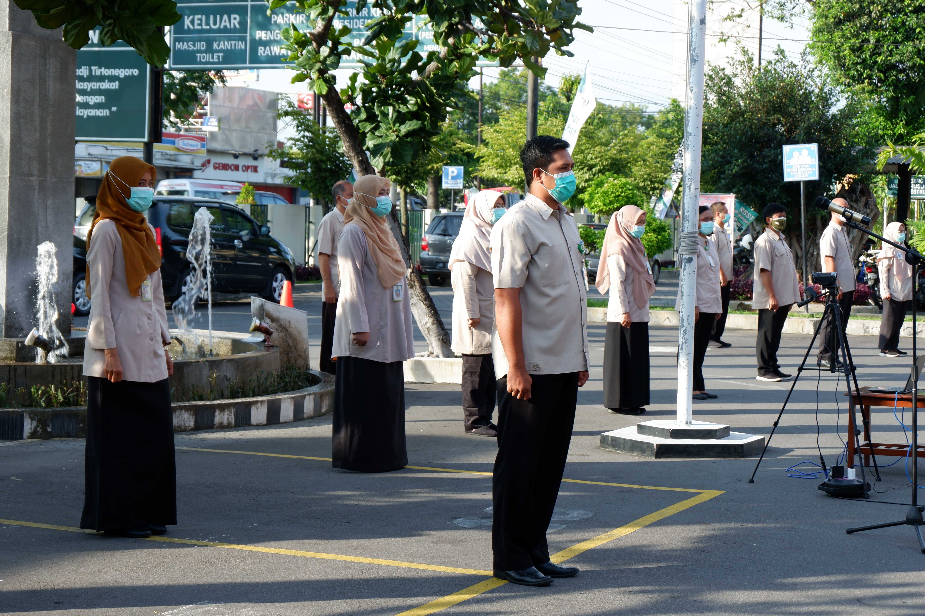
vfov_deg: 18.2
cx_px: 462
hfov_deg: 27.0
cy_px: 308
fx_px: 1927
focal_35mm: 75
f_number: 8
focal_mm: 50
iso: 200
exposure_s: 1/140
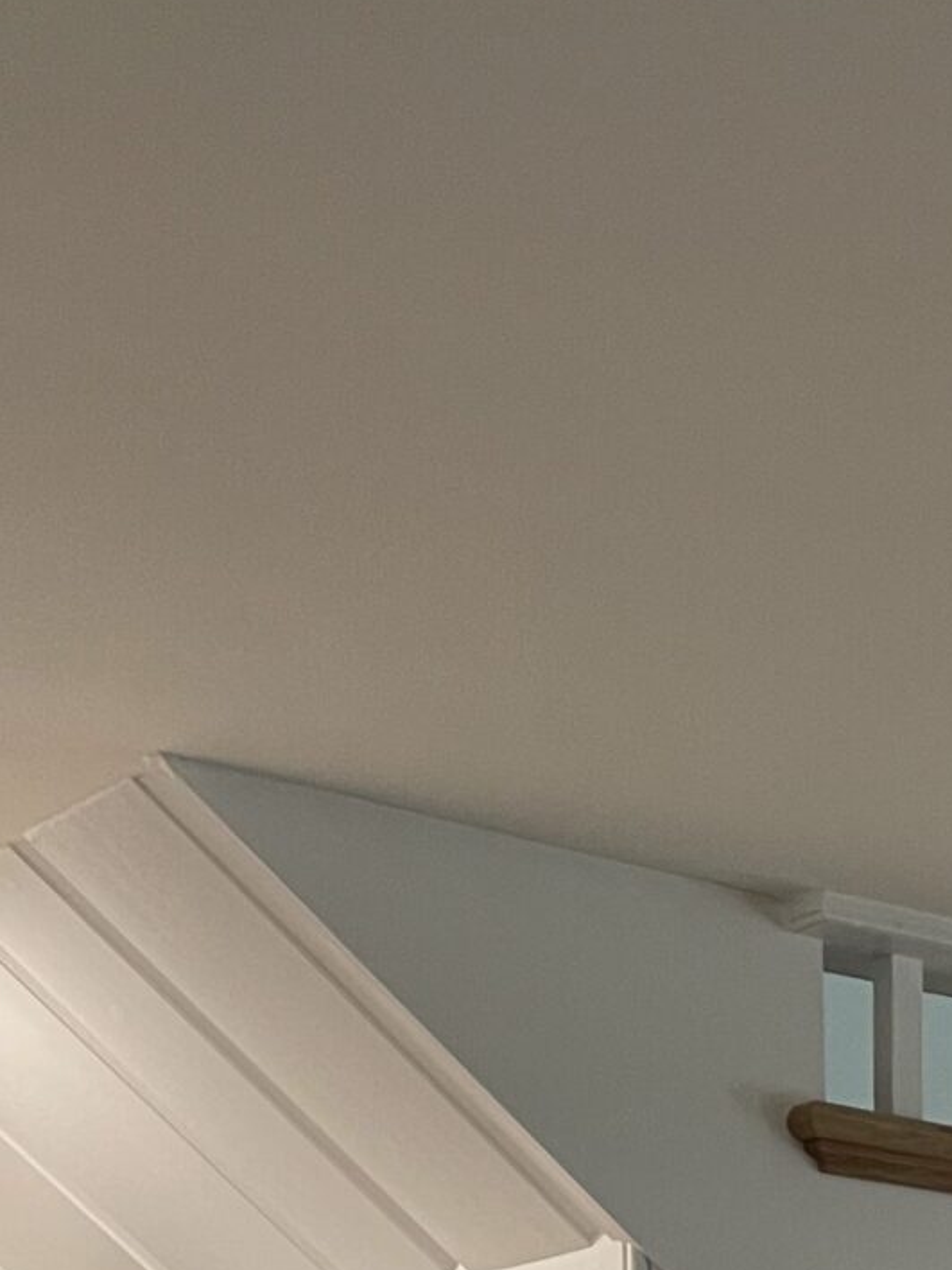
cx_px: 1549
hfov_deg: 14.4
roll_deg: -0.7
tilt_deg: -3.8
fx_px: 3447
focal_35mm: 94
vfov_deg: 17.7
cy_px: 2127
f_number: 1.6
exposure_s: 1/60
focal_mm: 4.2
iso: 125
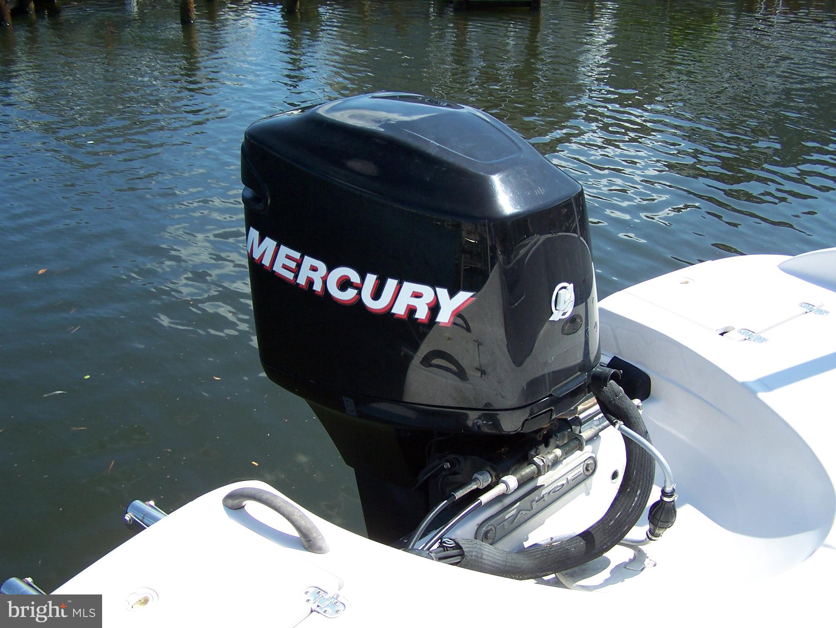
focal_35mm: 38
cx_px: 418
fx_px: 918
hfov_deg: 49.0
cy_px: 314
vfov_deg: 37.7
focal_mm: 6.3
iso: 80
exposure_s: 1/1000
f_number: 2.8
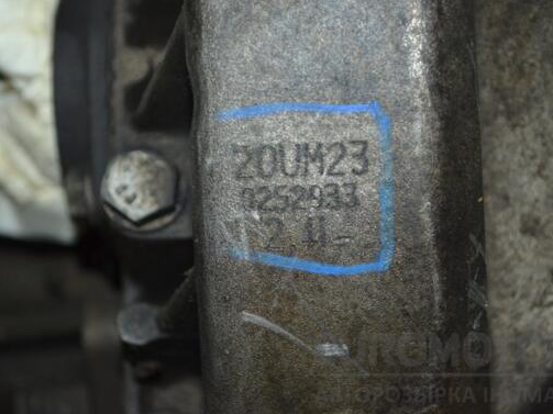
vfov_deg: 15.6
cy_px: 203
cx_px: 294
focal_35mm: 95
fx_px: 1510
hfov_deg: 20.7
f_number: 7.1
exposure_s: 1/60
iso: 1100
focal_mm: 55
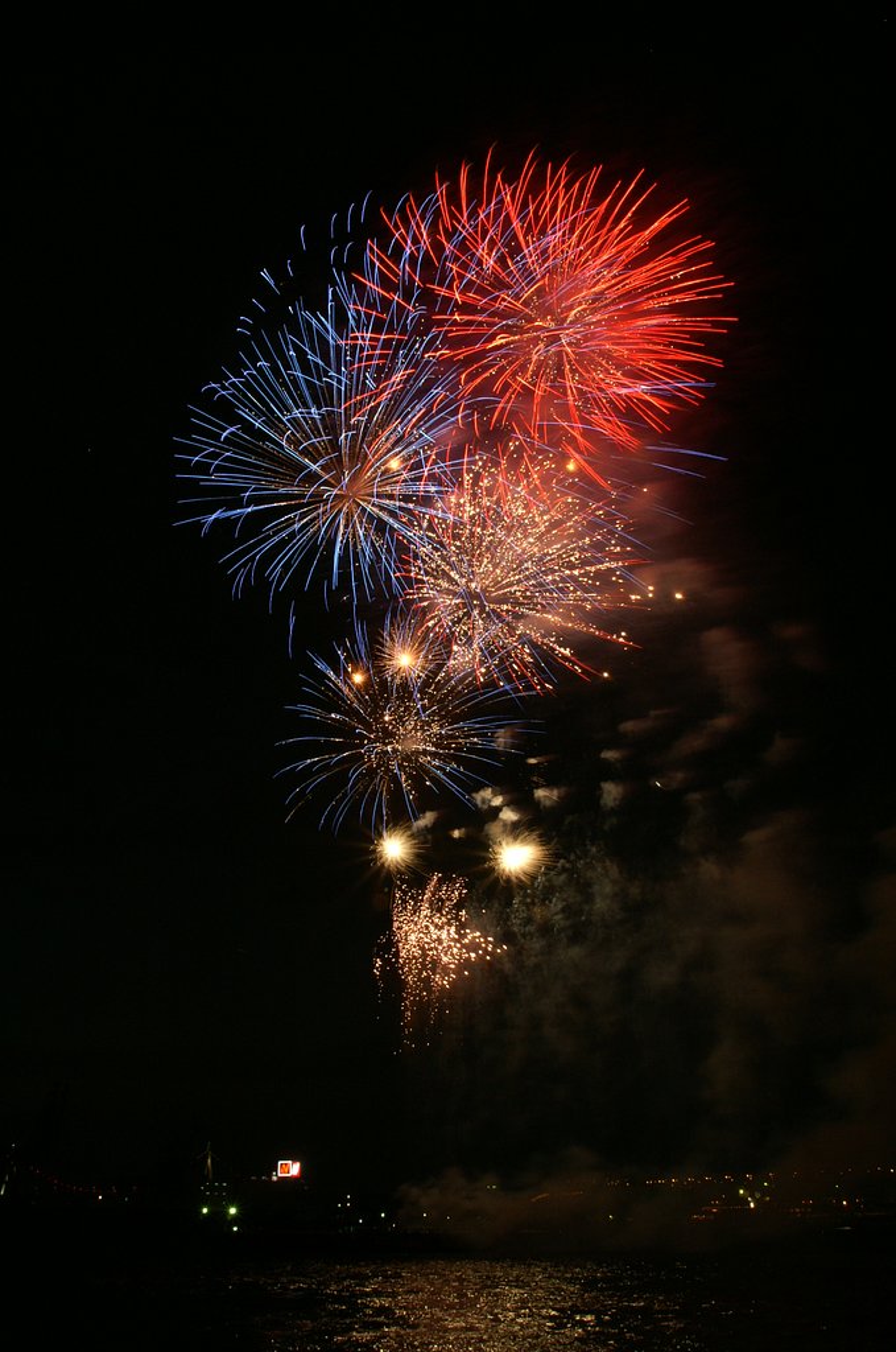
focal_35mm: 36
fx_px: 1349
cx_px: 448
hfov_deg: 36.7
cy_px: 676
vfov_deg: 53.2
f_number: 16
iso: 400
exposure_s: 1/1.25
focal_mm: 24
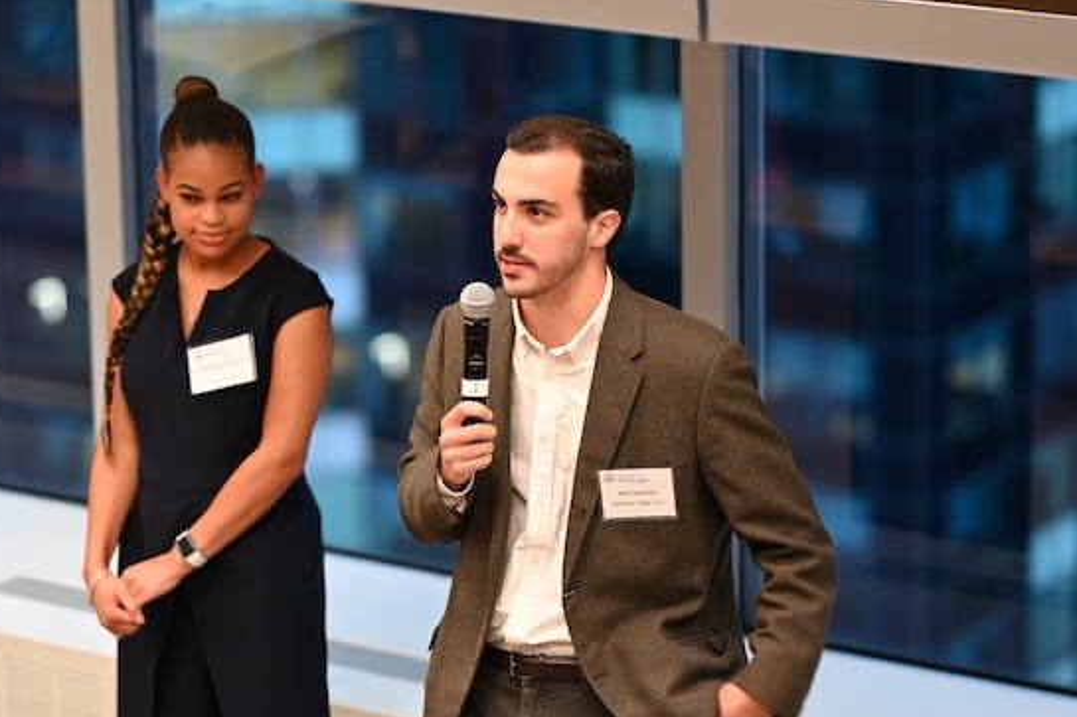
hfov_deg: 13.1
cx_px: 358
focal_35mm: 156
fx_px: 4665
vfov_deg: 8.8
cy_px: 464
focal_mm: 85
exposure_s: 1/60
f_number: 1.8
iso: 560
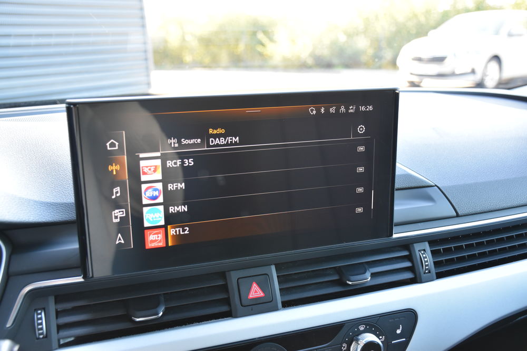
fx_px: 571
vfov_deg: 34.2
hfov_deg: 49.5
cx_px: 264
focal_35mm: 39
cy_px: 176
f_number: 4
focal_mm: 26
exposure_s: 1/60
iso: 800
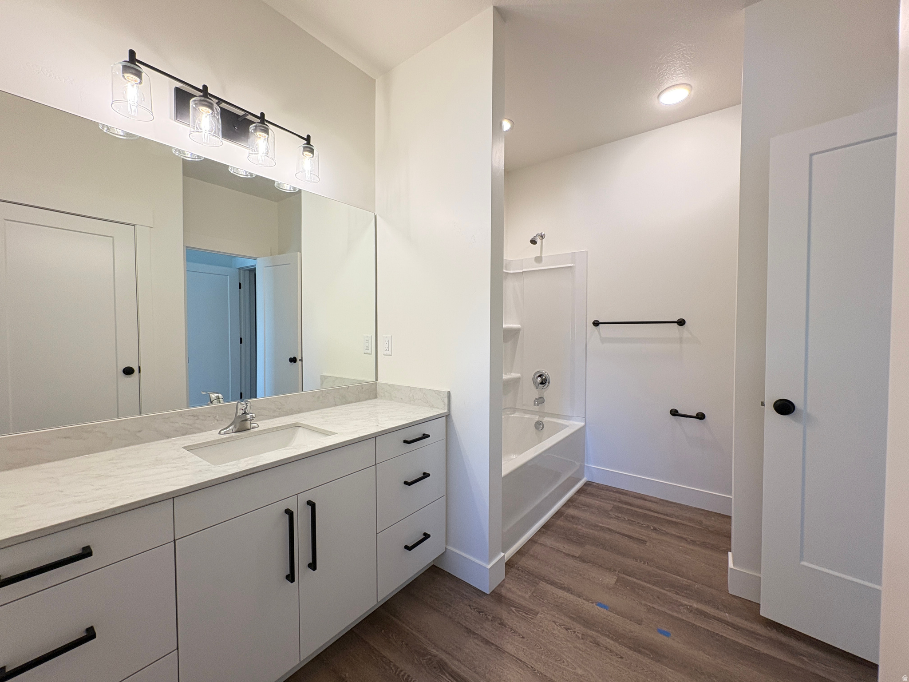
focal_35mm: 14
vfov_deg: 85.7
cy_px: 341
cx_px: 454
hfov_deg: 102.1
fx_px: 368
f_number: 2.2
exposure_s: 1/120
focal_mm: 2.22
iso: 200
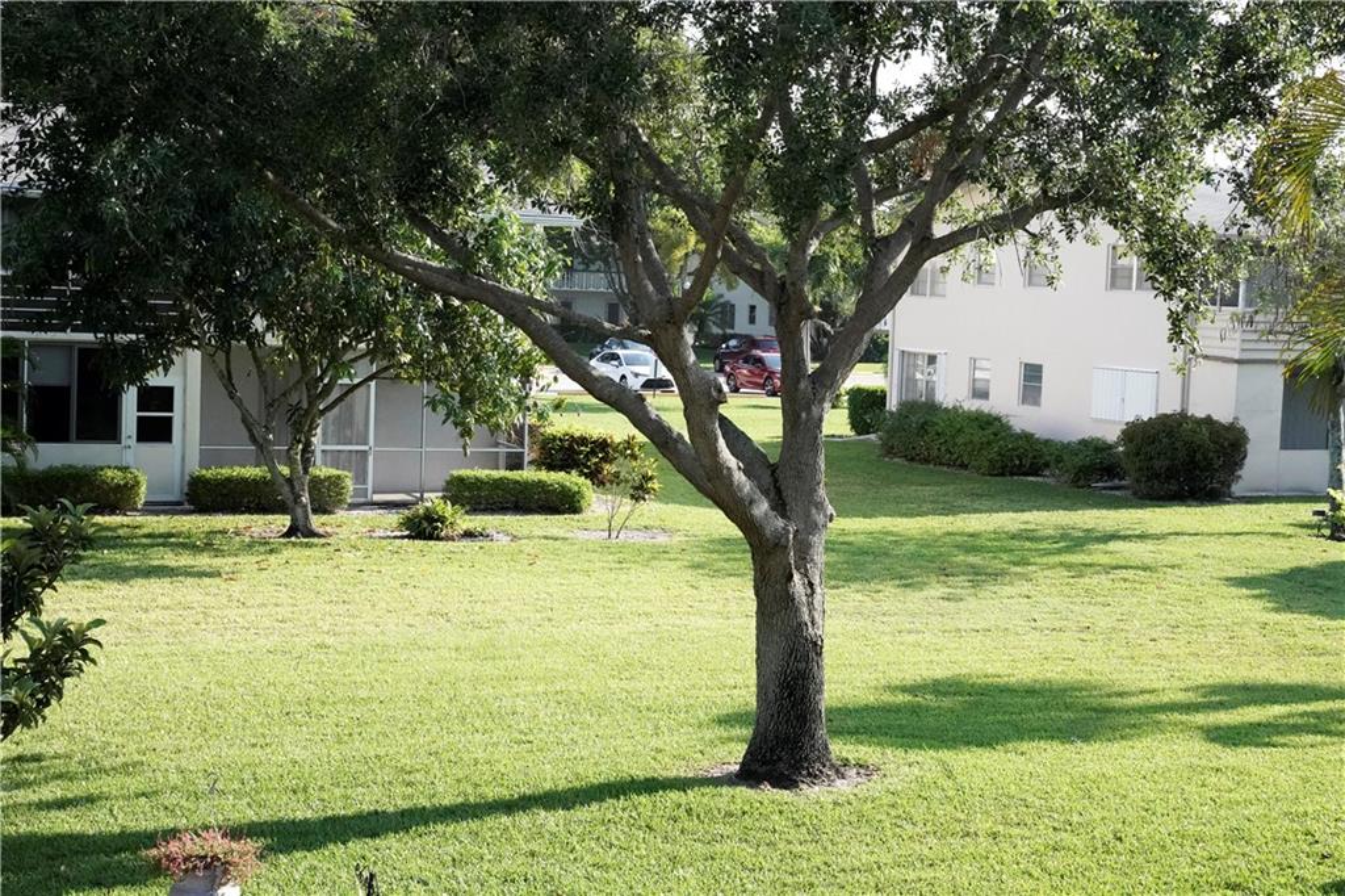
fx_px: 2614
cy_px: 448
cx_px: 672
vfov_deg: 19.4
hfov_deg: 28.9
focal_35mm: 70
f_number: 11
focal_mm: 70
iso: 10000
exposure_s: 1/4000
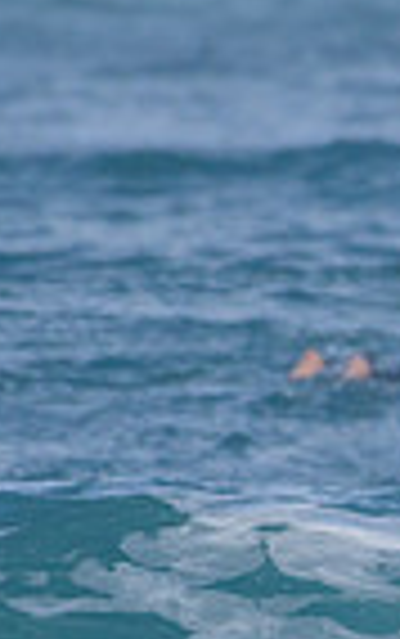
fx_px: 44440
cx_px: 979
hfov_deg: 0.5
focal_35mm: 2553
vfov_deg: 0.8
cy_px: 501
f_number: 5.6
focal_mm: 500
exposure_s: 1/2000
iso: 500
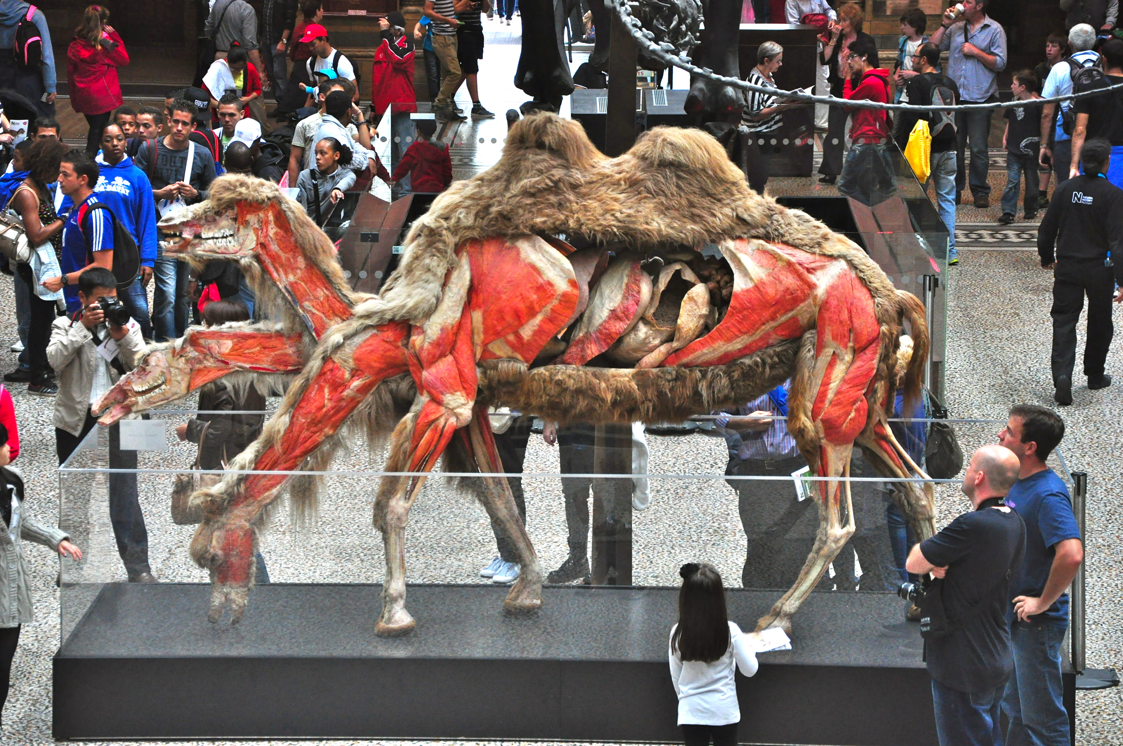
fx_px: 3739
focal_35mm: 120
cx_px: 562
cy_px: 373
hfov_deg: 17.1
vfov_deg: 11.4
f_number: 5.3
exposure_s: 1/125
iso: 1000
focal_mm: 80
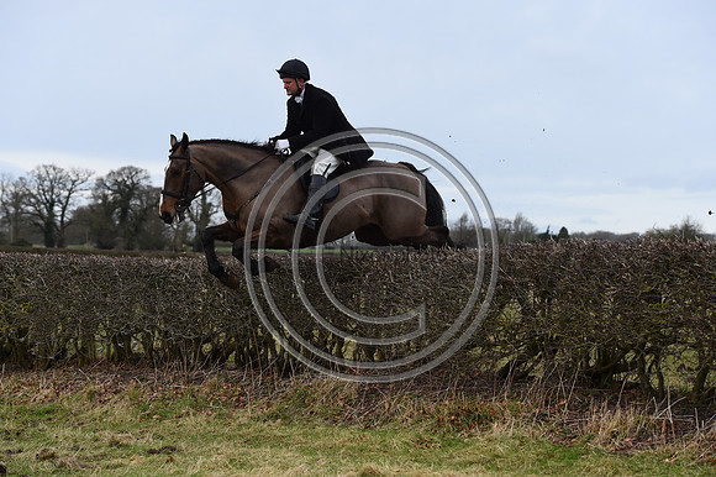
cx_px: 358
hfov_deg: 20.4
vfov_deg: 13.7
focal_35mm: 100
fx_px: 1988
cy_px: 238
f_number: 5.6
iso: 720
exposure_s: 1/1250
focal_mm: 100
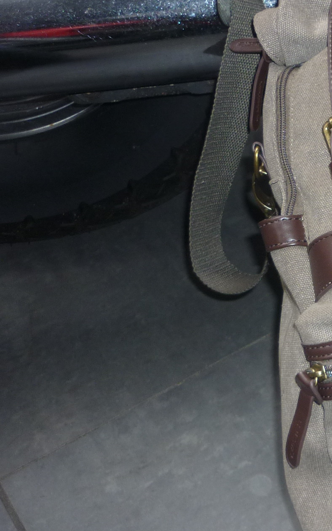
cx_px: 526
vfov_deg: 29.0
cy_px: 256
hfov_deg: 16.4
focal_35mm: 71
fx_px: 1028
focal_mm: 5.5
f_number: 2.8
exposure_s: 1/30
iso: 100
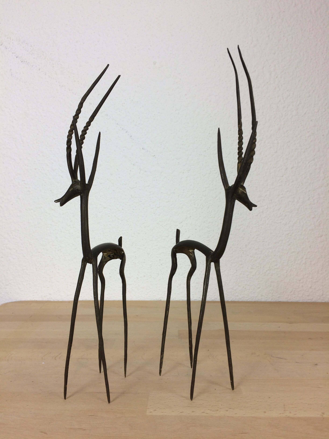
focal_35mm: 29
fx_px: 367
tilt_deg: -1.2
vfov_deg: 61.7
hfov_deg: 48.2
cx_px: 164
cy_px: 220
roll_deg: +0.9
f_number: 2.2
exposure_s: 1/50
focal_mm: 4.15
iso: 50
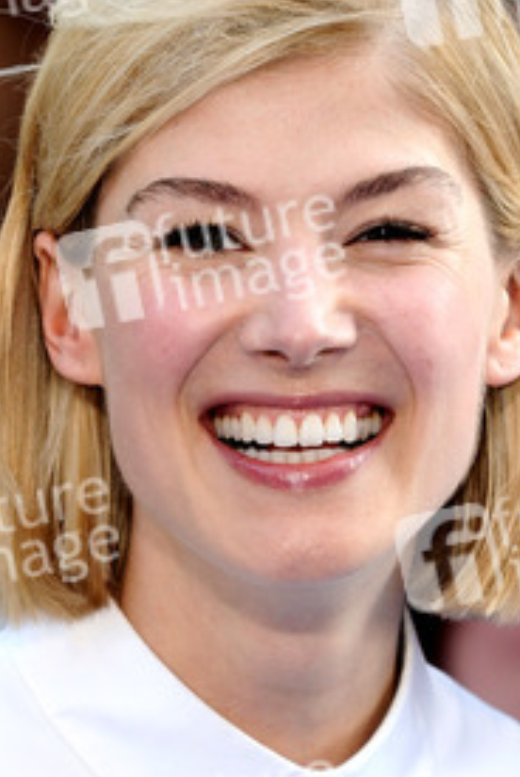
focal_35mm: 360
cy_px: 404
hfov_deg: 3.8
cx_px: 284
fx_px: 7774
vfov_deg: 5.7
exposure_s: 1/200
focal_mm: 165
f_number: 5
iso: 320
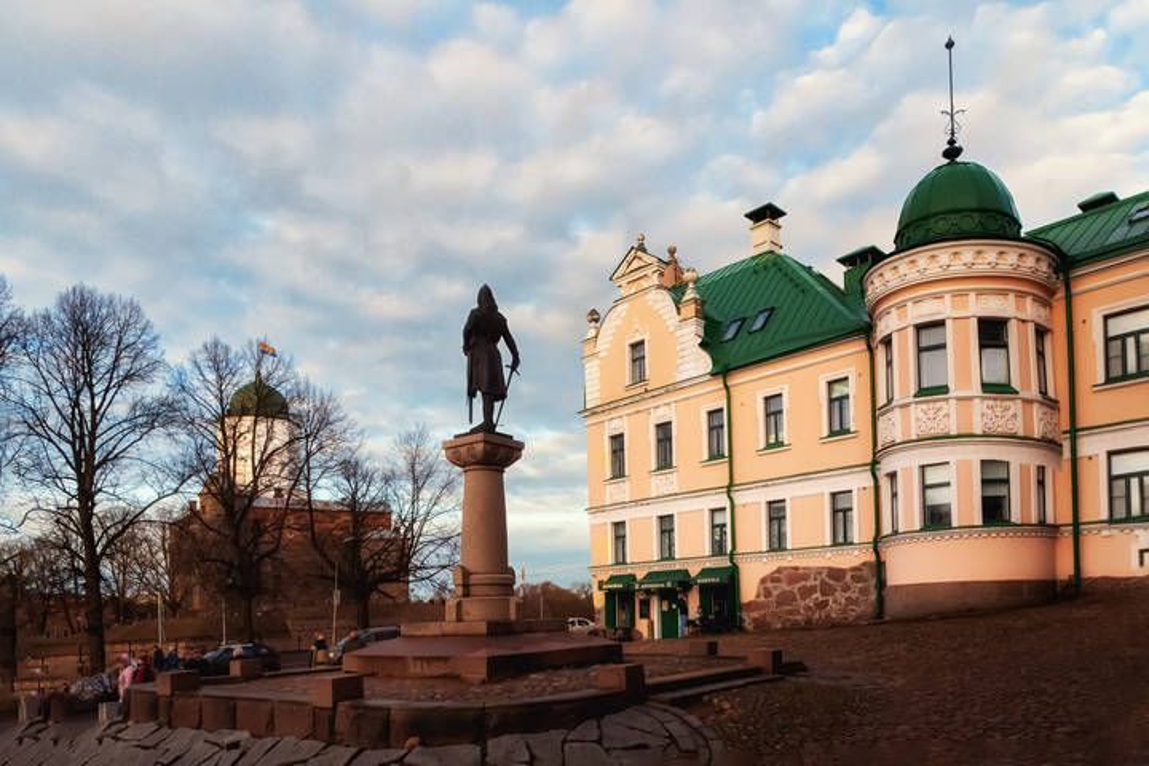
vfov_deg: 51.3
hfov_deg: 71.5
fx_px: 798
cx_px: 574
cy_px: 383
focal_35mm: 25
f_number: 11
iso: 1600
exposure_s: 1/500
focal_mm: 17
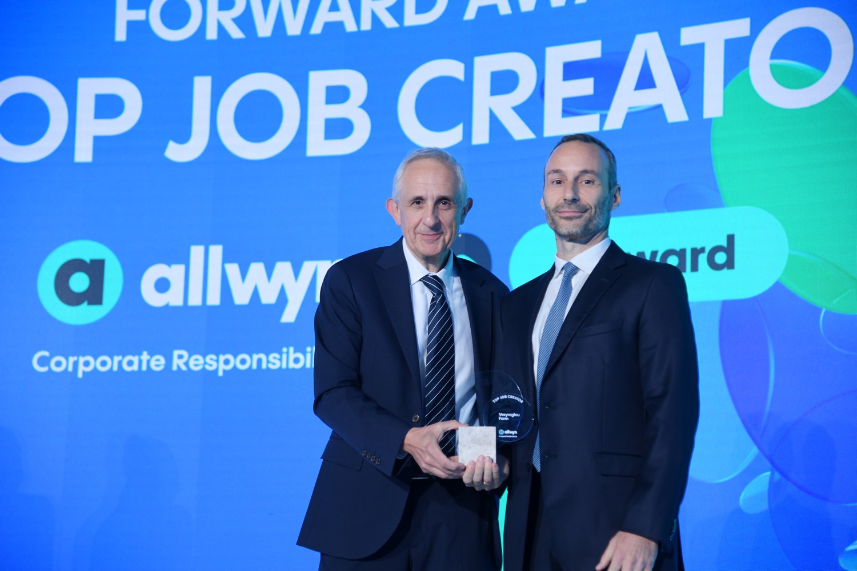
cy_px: 286
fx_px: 1857
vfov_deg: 17.5
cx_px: 428
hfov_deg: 26.0
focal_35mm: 78
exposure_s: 1/320
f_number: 4
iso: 1000
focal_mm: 78
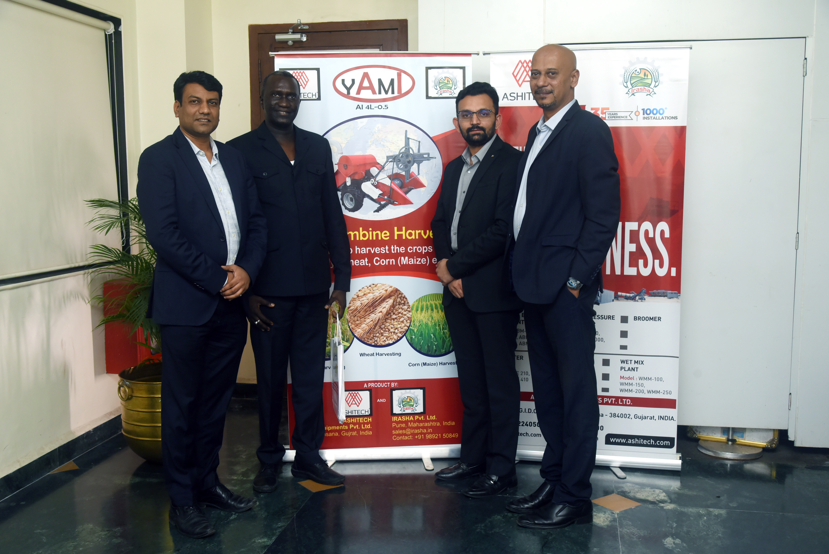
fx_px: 875
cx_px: 414
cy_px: 277
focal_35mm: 38
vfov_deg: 35.1
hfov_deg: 50.7
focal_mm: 38
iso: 800
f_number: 6.3
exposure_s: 1/125
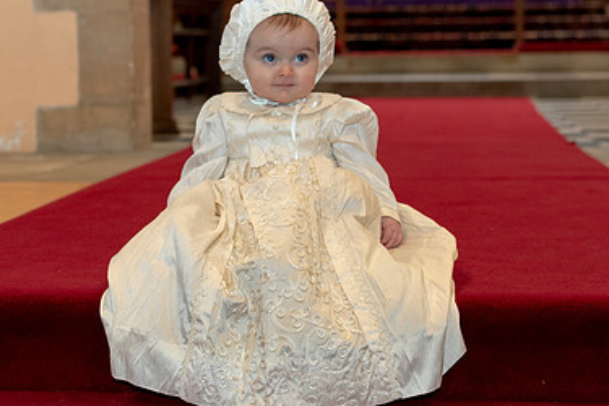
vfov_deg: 16.1
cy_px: 241
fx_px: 1438
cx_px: 255
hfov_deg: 23.9
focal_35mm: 85
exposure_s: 1/160
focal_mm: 55
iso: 3200
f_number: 4
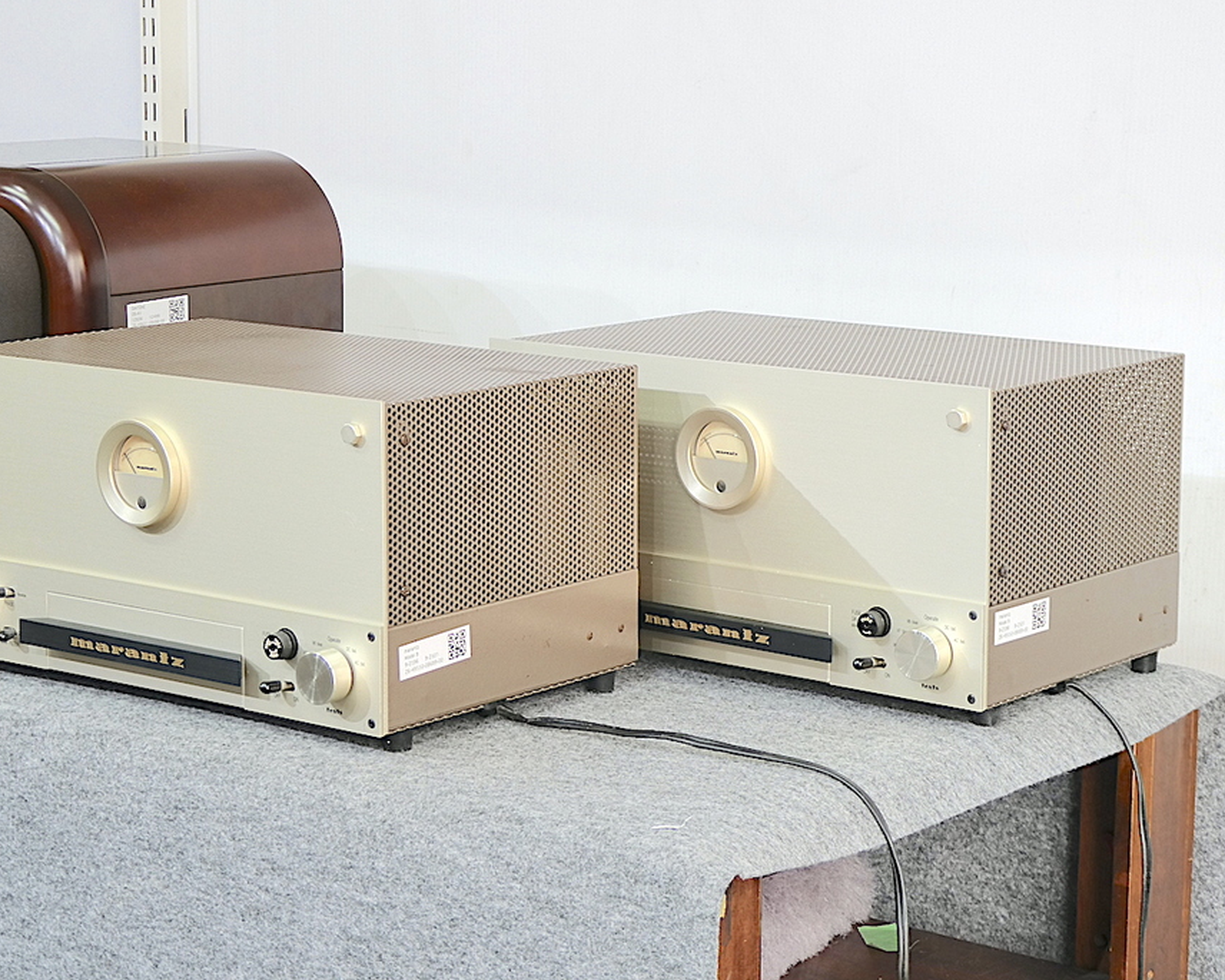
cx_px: 557
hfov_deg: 23.6
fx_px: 2937
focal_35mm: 81
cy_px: 488
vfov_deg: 18.9
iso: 200
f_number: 4.6
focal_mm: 13.2
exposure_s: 1/13
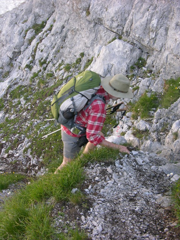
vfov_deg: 38.2
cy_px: 120
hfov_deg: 29.1
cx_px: 90
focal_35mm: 50
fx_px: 347
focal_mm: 12.7
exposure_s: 1/61.8
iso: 50
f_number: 3.8
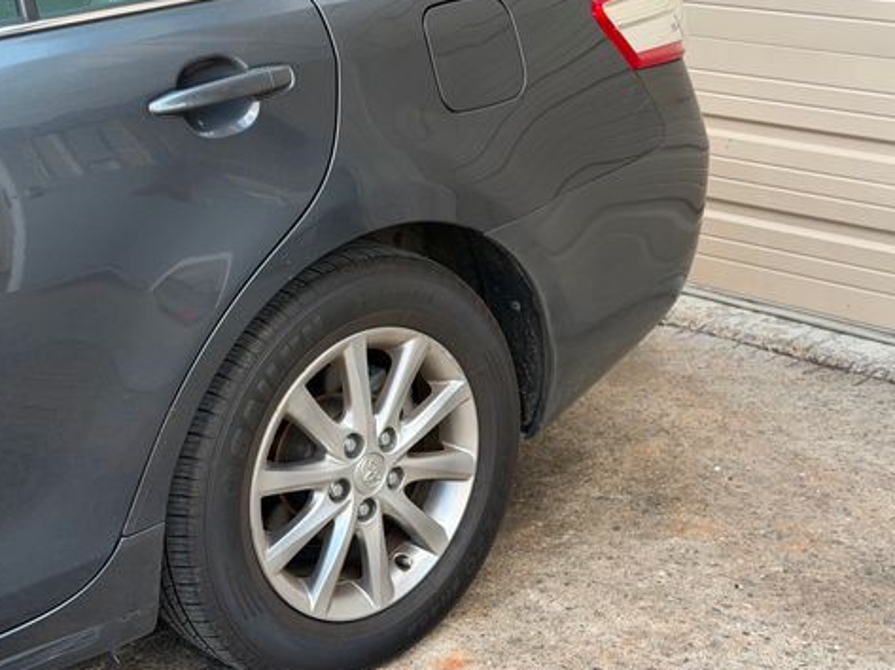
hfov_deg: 29.8
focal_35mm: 65
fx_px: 1679
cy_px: 244
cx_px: 411
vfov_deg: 22.5
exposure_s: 1/434
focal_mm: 6.76
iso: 64
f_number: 1.78
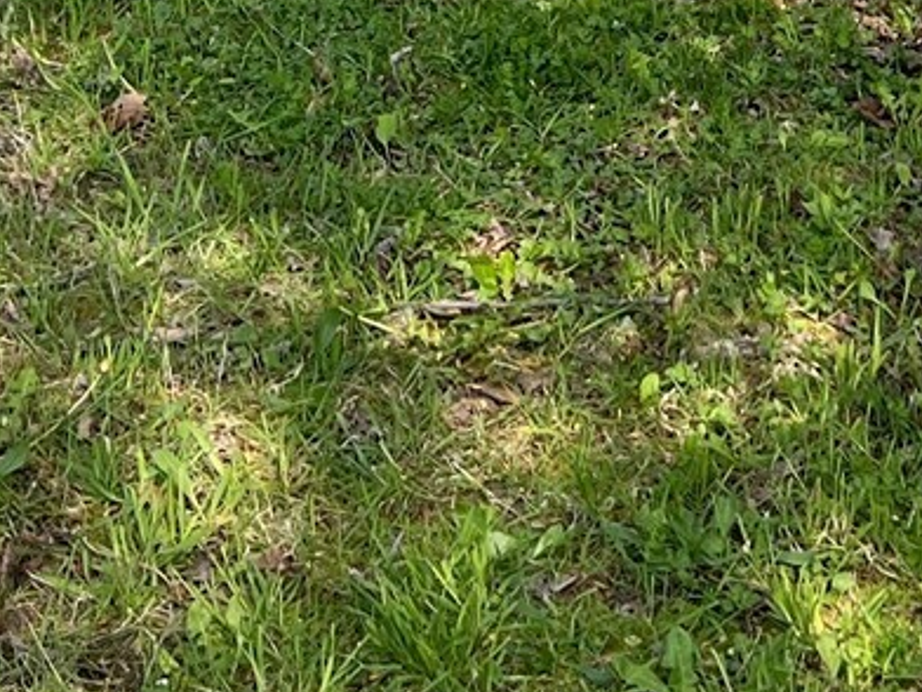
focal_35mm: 106
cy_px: -652
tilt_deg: -7.5
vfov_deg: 12.4
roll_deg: +0.6
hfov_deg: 18.5
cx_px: 557
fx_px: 2823
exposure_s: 1/846
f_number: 1.5
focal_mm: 5.7
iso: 50
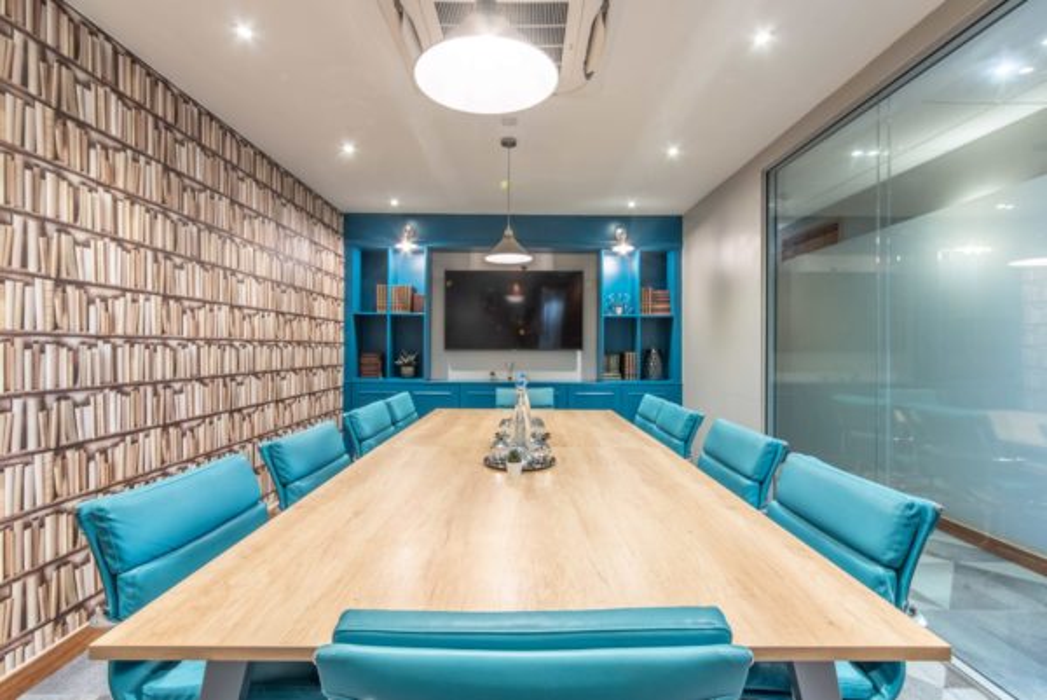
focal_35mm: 16
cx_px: 524
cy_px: 350
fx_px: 466
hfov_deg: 96.7
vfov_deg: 73.8
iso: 160
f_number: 10
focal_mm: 16
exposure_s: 1/30
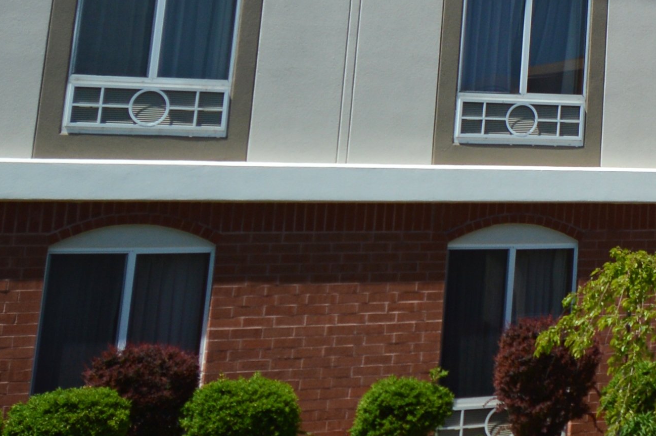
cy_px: -311
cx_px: 1202
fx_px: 1899
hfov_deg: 16.3
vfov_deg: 12.2
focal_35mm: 104
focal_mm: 15
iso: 100
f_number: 4
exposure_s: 1/1250
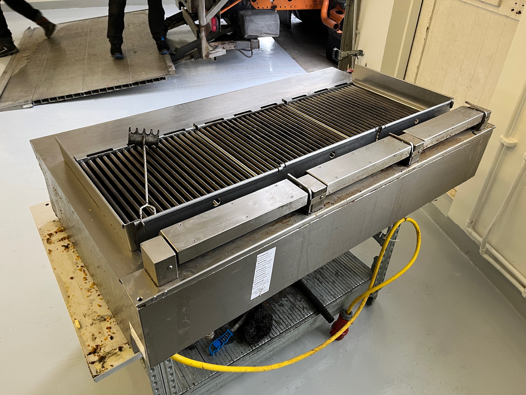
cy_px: 198
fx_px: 395
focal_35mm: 26
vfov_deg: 53.1
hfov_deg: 67.3
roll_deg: -0.7
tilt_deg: -36.2
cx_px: 263
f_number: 1.6
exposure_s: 1/50
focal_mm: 5.1
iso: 80
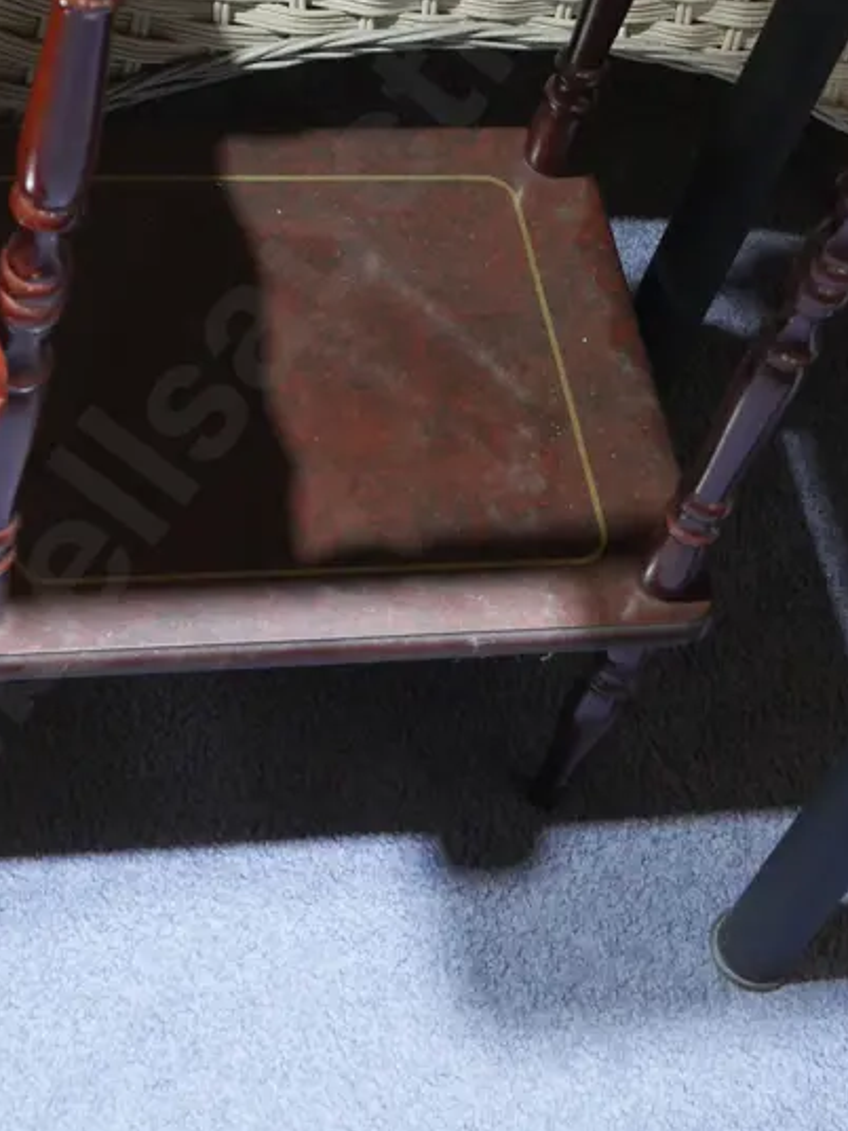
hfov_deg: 17.5
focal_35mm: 84
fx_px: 2744
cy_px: 232
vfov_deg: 23.0
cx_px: 329
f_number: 4.7
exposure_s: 1/60
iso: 2000
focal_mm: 22
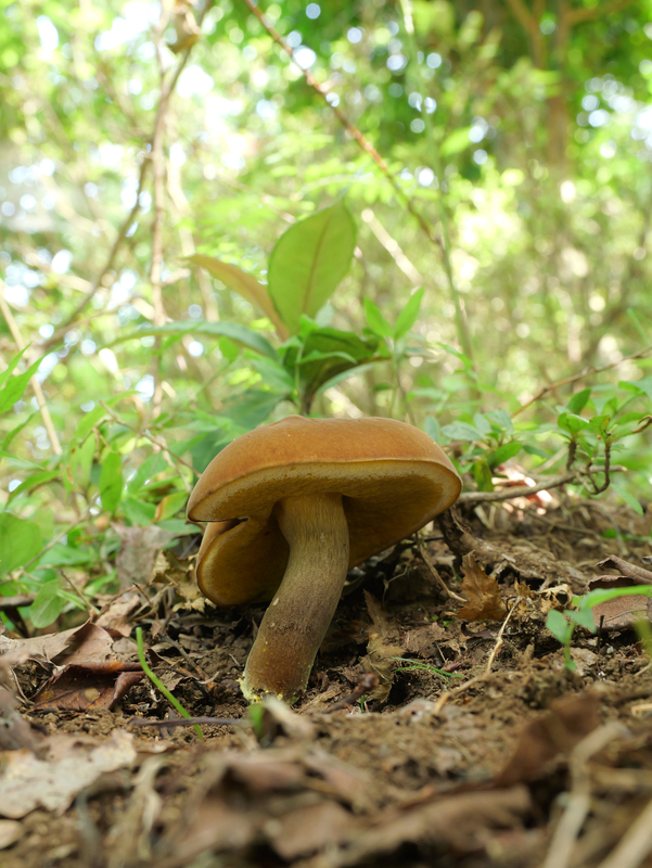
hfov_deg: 34.4
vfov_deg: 44.8
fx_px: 1054
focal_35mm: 42
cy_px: 434
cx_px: 326
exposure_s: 1/13
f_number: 5
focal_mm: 21
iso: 400
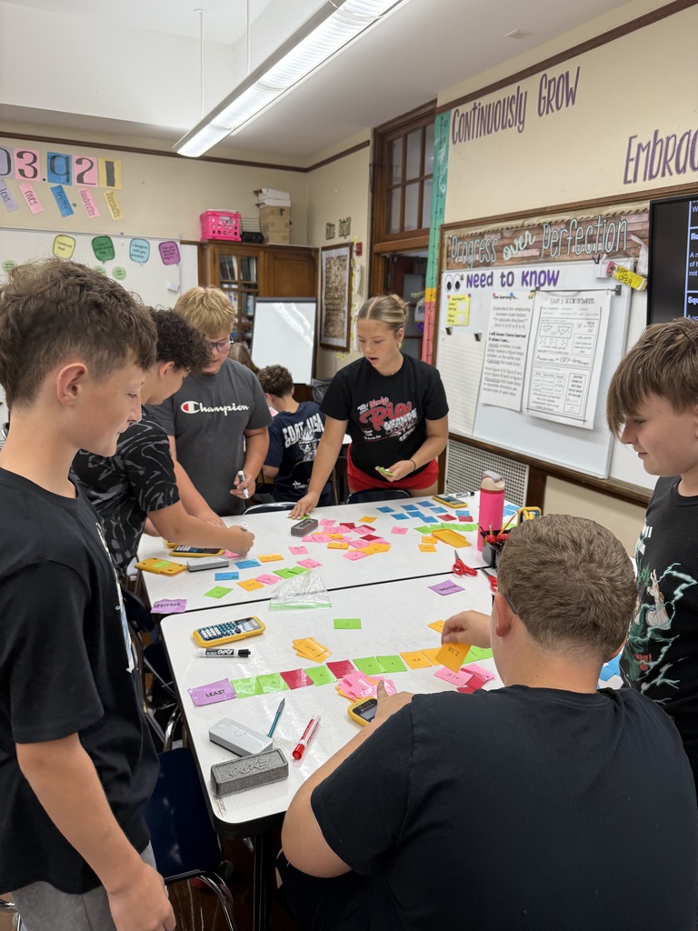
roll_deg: -2.7
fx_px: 645
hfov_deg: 56.8
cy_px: 466
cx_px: 349
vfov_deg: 71.6
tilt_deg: -12.1
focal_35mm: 24
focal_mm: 6.76
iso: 125
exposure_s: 1/60
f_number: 1.78
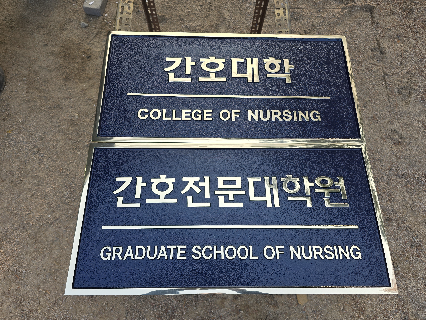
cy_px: 160
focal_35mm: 23
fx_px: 283
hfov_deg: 73.9
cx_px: 213
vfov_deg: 58.9
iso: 25
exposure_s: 1/120
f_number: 1.7
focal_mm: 6.3
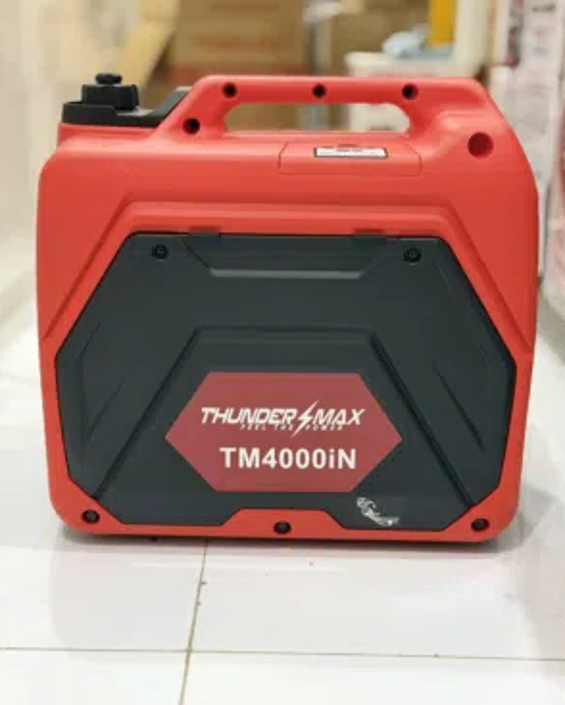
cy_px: 338
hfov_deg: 29.7
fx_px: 1065
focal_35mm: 51
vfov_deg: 36.6
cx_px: 282
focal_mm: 6.76
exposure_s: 1/50
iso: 250
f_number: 1.78
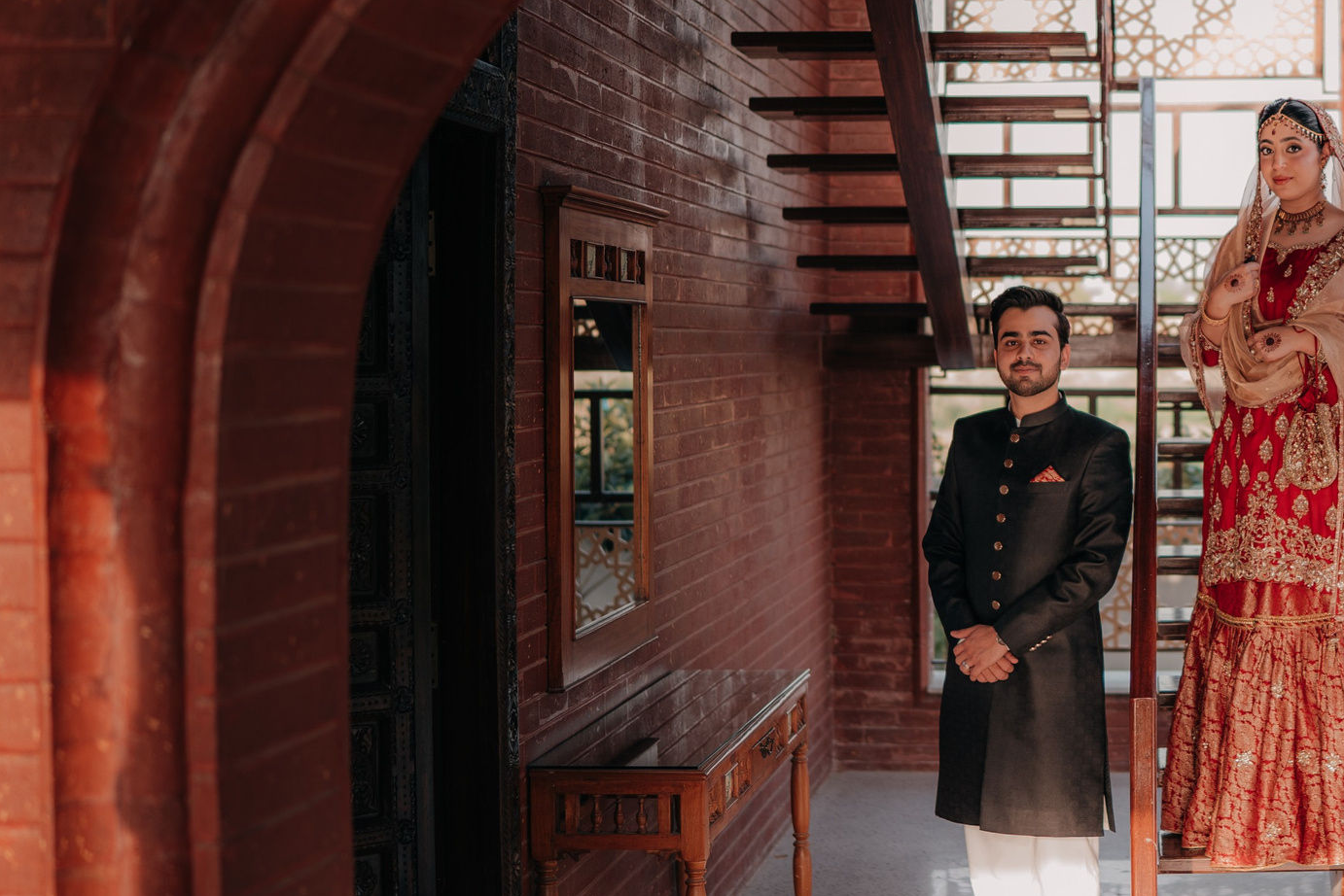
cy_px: 331
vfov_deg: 20.6
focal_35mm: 66
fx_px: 2464
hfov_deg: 29.3
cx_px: 1213
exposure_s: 1/320
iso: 50
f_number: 1.4
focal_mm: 35
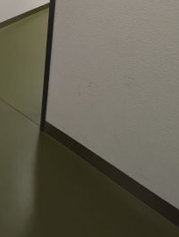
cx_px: -5
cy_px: -27
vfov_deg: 42.6
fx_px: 227
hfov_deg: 37.7
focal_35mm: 33
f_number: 2.2
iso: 58
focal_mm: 1.83
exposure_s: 1/50
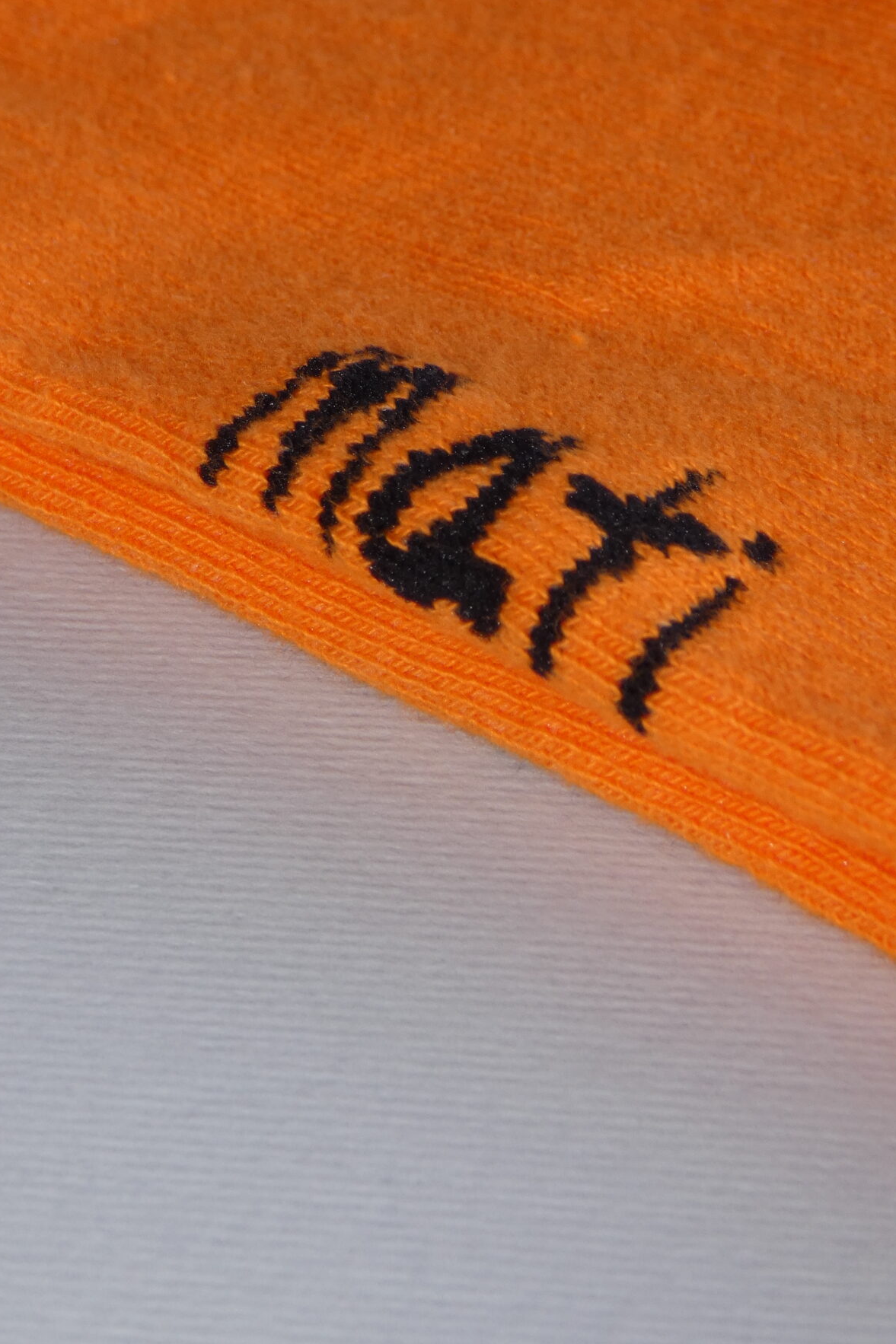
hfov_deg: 14.4
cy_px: 407
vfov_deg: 21.3
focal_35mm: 95
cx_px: 504
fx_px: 3547
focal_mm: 11.3
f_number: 4.2
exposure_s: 1/60
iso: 80
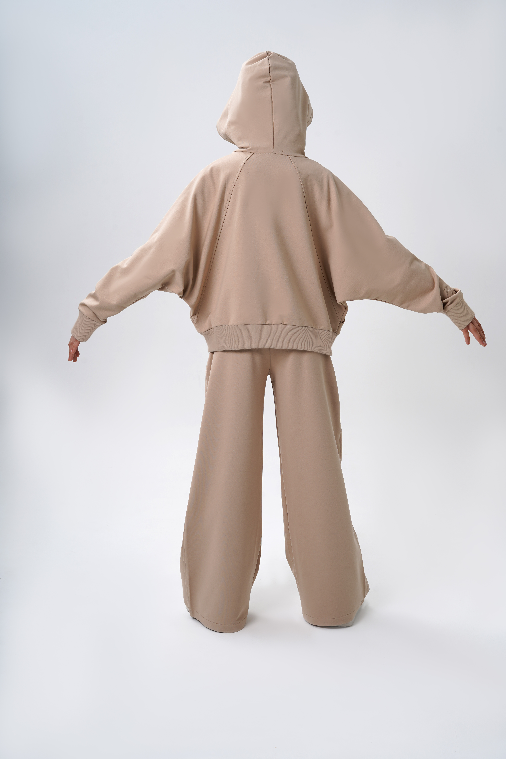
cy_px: 380
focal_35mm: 50
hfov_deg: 27.0
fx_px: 1054
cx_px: 253
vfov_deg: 39.6
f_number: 10
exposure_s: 1/160
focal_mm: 50
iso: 100
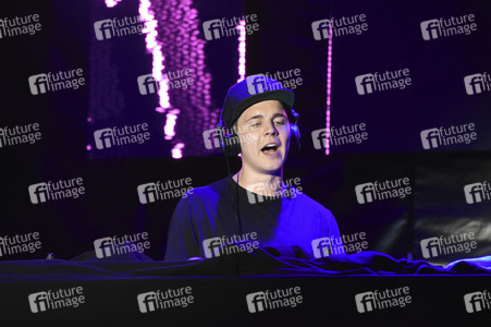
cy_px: 164
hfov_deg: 9.8
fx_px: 2862
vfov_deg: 6.5
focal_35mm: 210
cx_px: 246
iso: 2500
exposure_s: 1/100
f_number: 5.6
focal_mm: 140
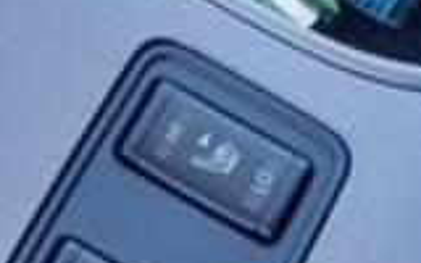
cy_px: -118
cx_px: -129
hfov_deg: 11.6
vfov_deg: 7.3
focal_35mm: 176
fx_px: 2019
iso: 250
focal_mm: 5.4
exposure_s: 1/120
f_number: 1.8
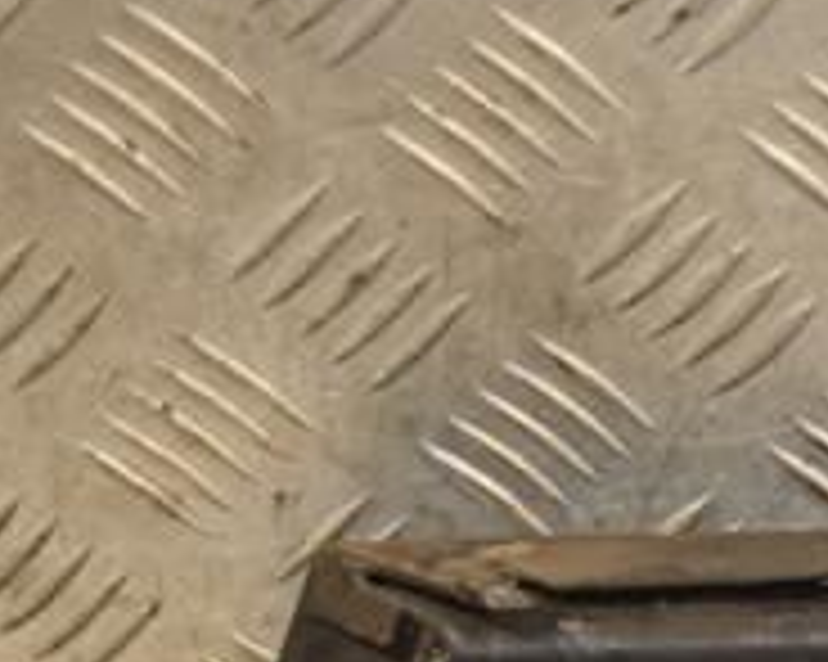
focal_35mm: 220
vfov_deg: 7.0
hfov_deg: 8.6
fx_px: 5388
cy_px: 685
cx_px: 1188
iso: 800
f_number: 4.8
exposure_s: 1/125
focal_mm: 48
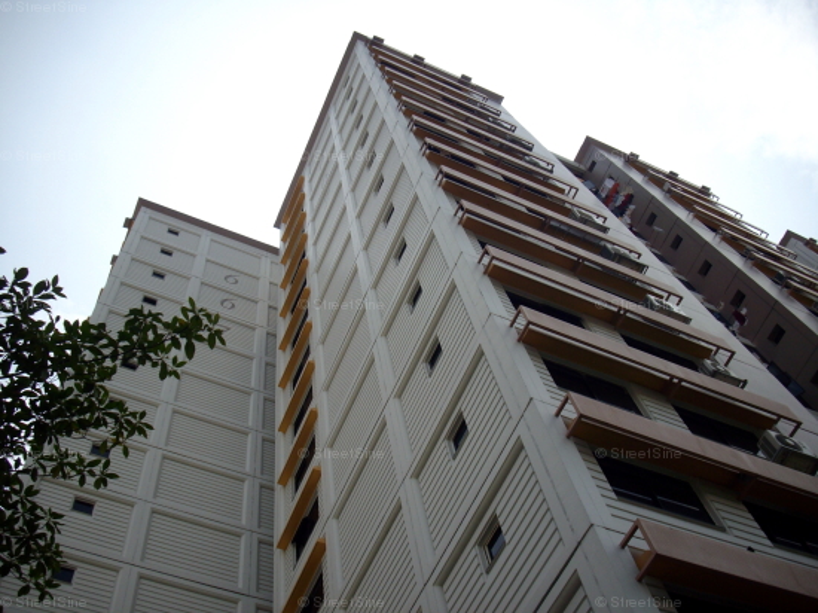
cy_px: 306
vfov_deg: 38.6
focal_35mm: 37
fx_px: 874
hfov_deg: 50.2
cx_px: 409
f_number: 5.6
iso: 80
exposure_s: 1/500
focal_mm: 6.2
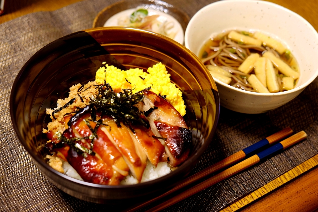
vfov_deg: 26.5
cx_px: 159
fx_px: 450
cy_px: 106
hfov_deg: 38.9
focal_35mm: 51
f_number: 3.6
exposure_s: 1/9
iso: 200
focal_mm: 34.3
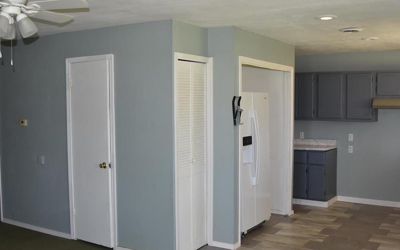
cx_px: 196
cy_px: 132
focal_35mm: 40
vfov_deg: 32.0
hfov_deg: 49.3
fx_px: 436
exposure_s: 1/100
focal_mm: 18
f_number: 3.5
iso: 400
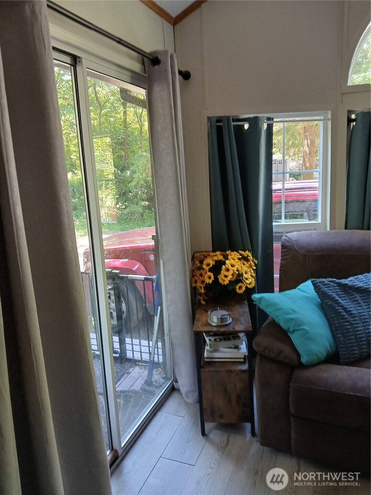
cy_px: 248
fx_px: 372
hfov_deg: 53.1
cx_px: 186
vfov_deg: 67.3
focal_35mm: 26
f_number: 1.8
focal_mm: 3.98
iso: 200
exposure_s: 1/40
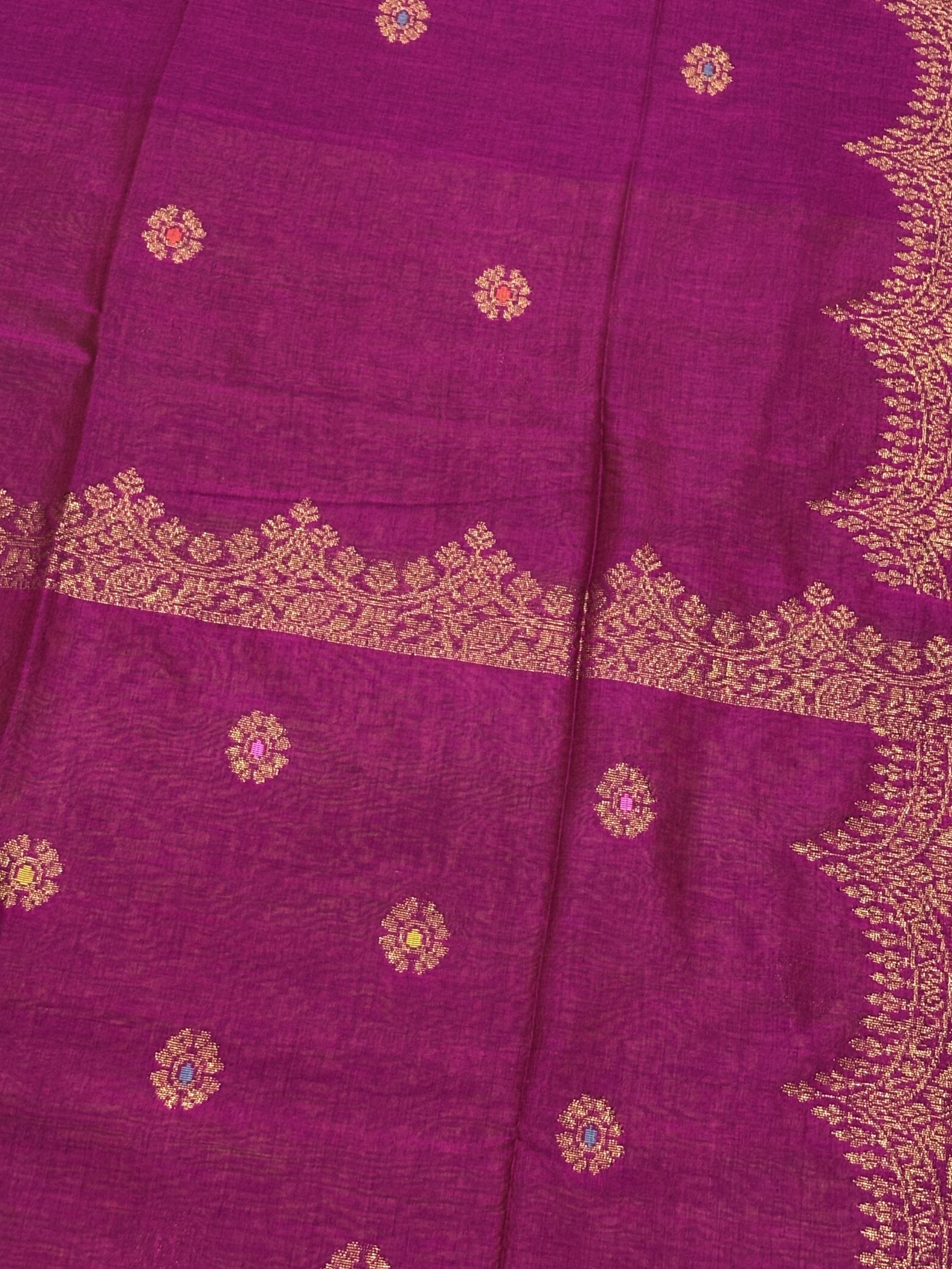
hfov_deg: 23.3
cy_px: 533
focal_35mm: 63
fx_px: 2310
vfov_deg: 30.7
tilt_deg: -58.4
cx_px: 512
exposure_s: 1/33
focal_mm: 5.96
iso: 160
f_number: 1.6
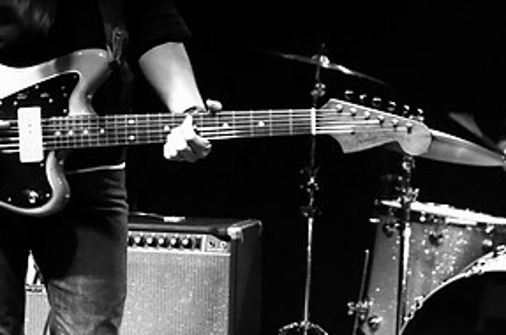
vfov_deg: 14.7
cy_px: 331
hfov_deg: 22.4
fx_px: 1276
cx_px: 263
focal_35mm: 91
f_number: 1.8
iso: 1000
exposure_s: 1/60
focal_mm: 30
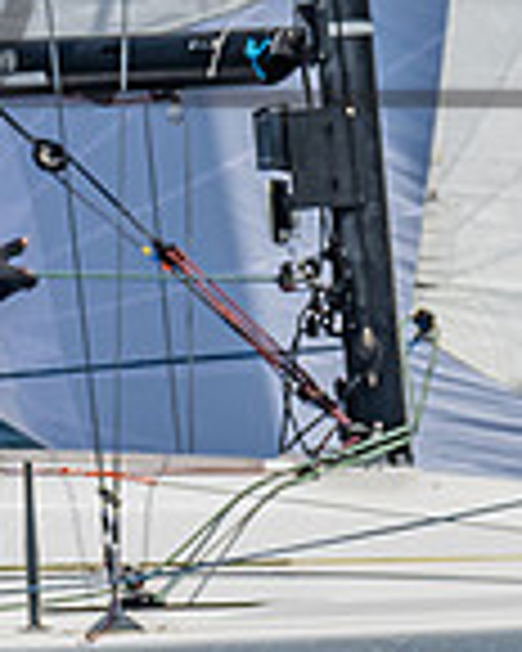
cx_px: -1347
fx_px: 40361
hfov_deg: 0.7
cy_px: 5
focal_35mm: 2090
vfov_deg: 0.9
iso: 400
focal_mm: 280
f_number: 6.3
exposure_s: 1/2500
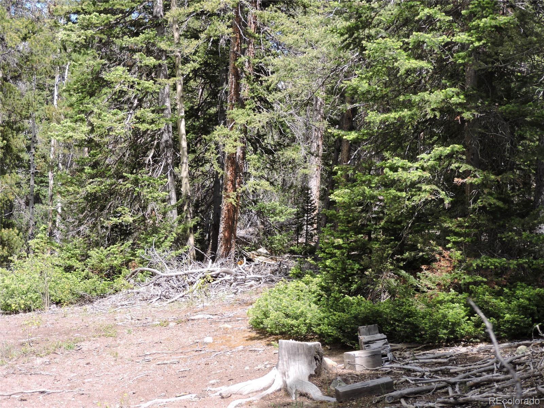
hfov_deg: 26.0
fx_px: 1179
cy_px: 204
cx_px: 272
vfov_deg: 19.6
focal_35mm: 75
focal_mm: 13.4
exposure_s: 1/250
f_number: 3.9
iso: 100
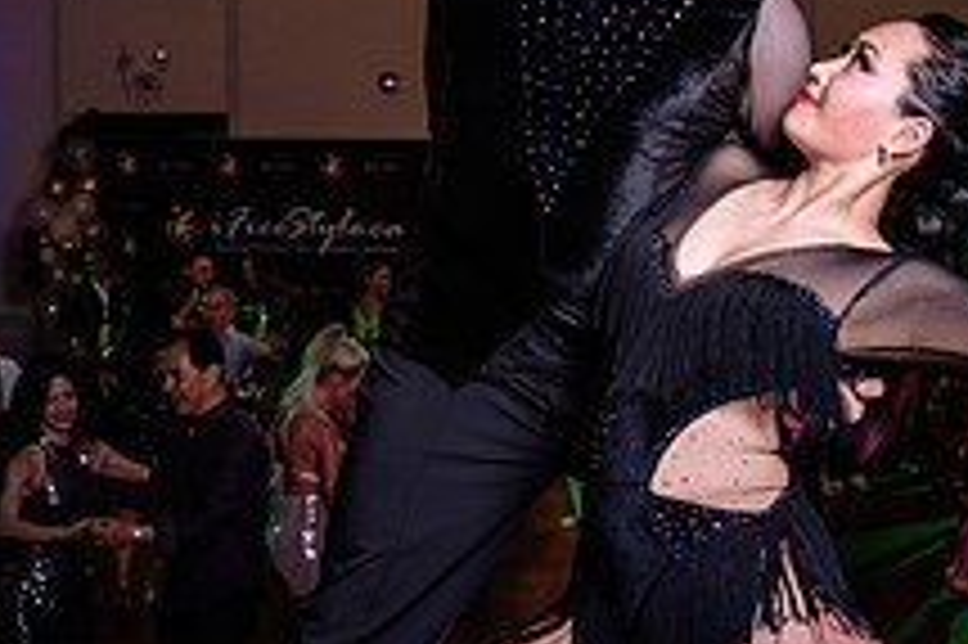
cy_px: 380
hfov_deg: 19.1
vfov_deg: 12.8
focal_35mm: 107
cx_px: 486
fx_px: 2875
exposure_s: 1/80
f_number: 4
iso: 500
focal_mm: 34.5
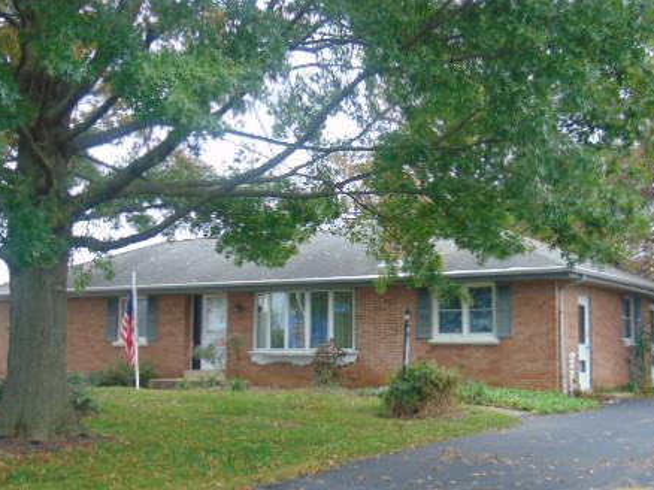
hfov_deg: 33.8
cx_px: 330
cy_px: 251
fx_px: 1076
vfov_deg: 25.6
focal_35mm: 57
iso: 80
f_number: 3.3
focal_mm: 6.9
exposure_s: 1/125
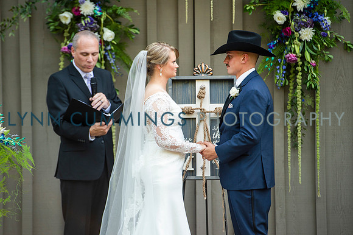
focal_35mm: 200
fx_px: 1960
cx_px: 176
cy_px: 118
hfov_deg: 10.3
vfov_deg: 6.9
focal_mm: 200
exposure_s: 1/400
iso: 400
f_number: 3.5
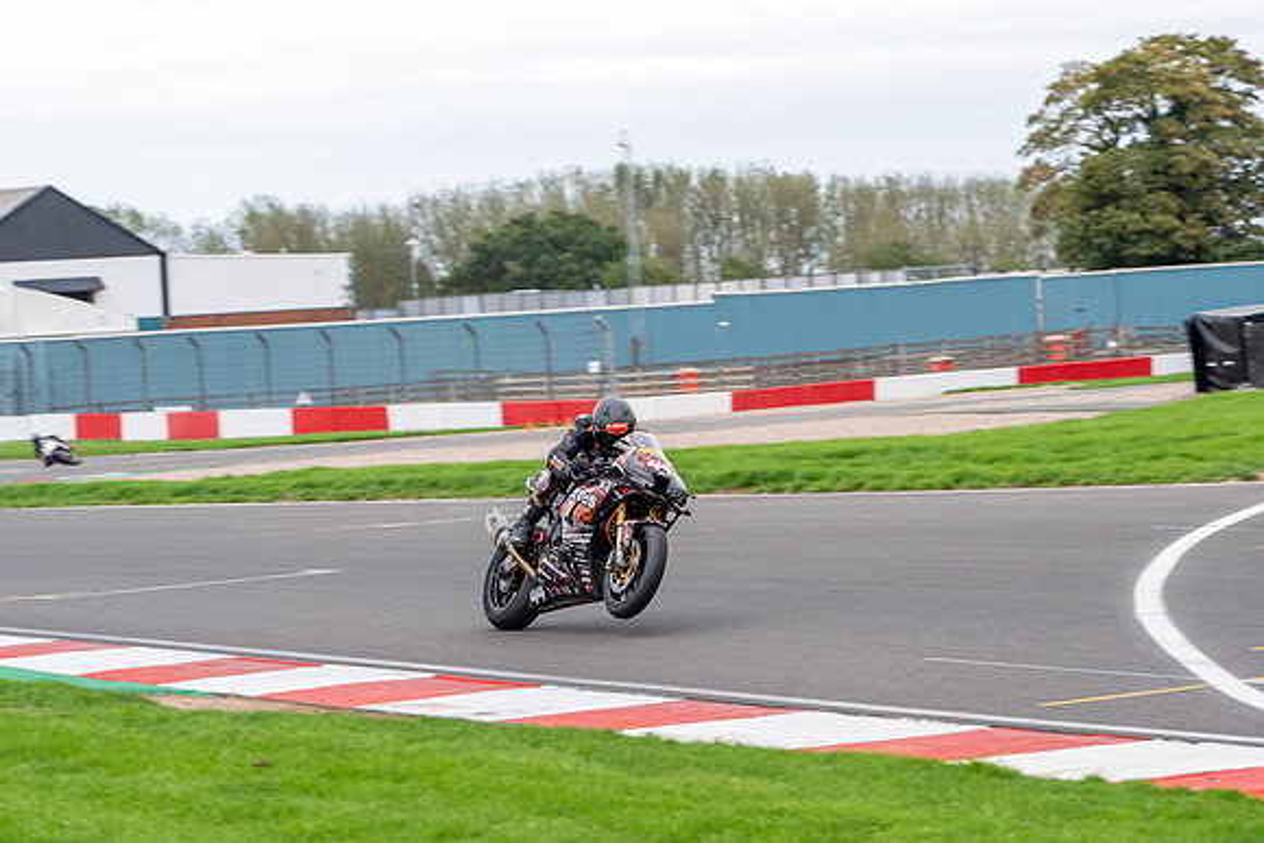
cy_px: 525
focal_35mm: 168
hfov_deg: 12.2
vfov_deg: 8.2
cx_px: 622
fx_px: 5909
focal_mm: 135
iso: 800
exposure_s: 1/500
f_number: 6.3
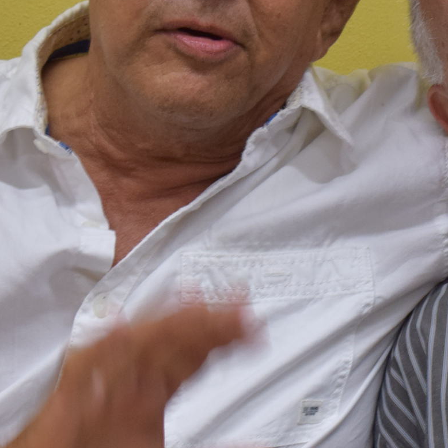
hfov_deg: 6.8
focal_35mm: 255
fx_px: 3734
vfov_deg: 6.9
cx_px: 473
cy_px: 185
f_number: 5.6
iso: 640
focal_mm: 52
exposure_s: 1/60
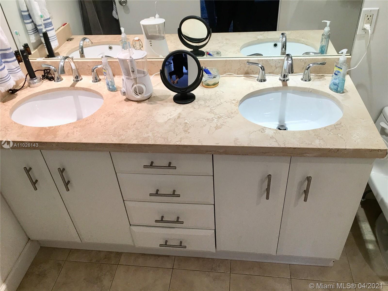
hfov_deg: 61.7
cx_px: 194
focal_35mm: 29
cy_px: 146
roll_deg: +4.3
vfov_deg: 48.2
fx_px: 325
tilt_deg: -37.8
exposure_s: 1/30
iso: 40
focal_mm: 4.15
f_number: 2.2
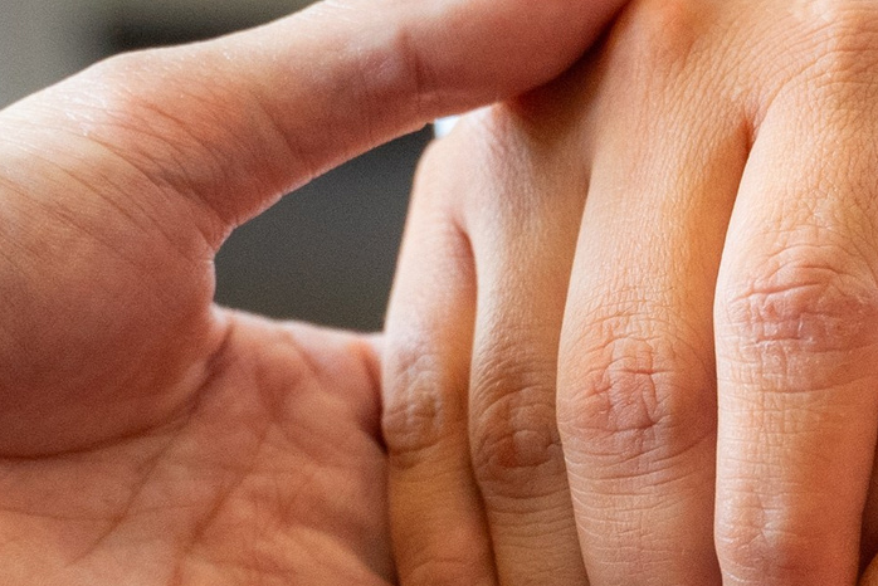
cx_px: 911
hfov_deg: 8.5
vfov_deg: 5.7
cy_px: 409
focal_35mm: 242
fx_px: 5904
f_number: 2.8
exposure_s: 1/160
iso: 800
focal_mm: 44
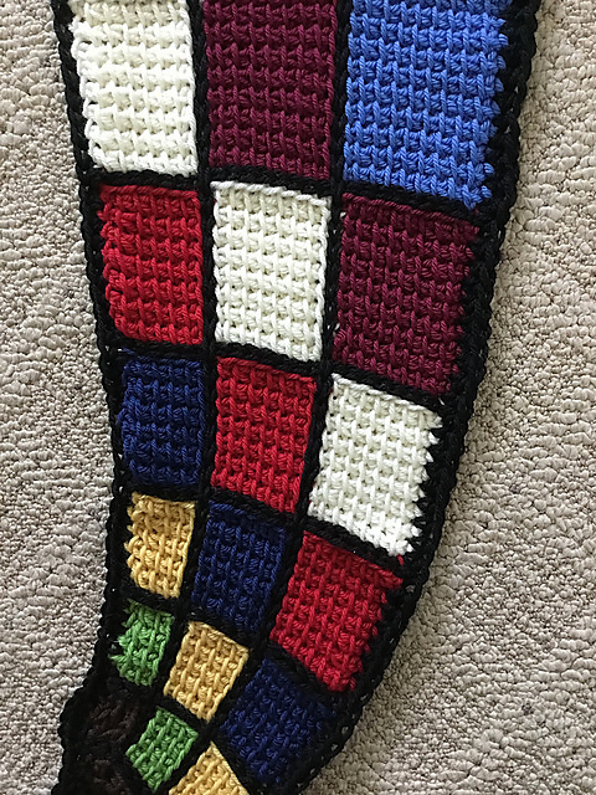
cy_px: 398
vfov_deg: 58.4
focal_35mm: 31
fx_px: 712
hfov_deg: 45.4
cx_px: 298
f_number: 2.4
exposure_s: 1/24
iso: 200
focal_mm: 3.3
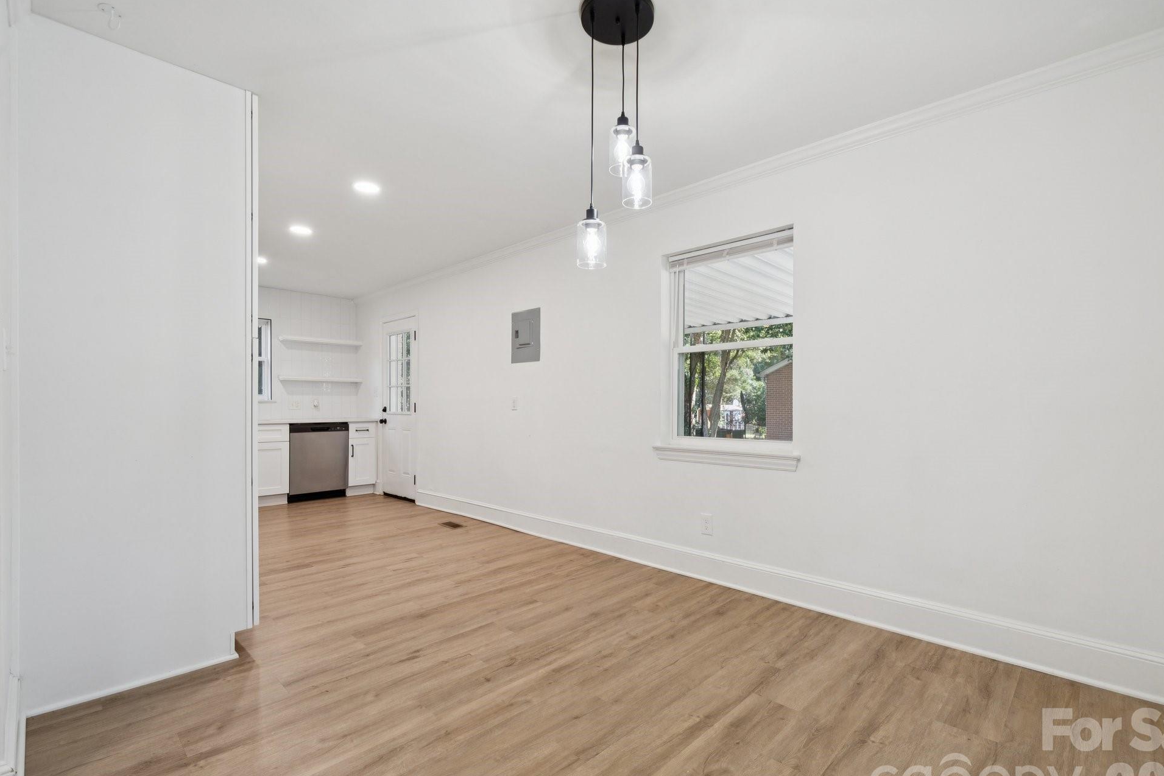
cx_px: 613
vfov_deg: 77.2
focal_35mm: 15
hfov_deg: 100.3
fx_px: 485
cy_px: 412
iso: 160
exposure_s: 1/20
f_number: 7.1
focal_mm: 14
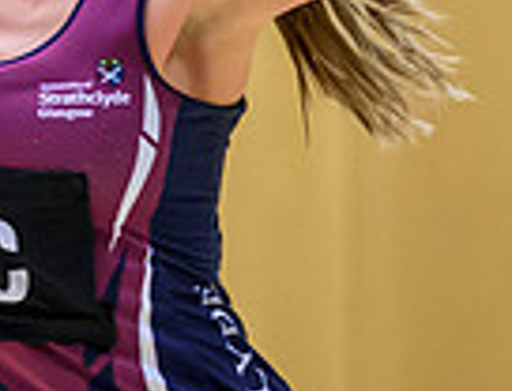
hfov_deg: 1.9
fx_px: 15611
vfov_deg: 1.4
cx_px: -285
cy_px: -43
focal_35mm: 1048
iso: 3200
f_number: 2.8
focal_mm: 155
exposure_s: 1/1000
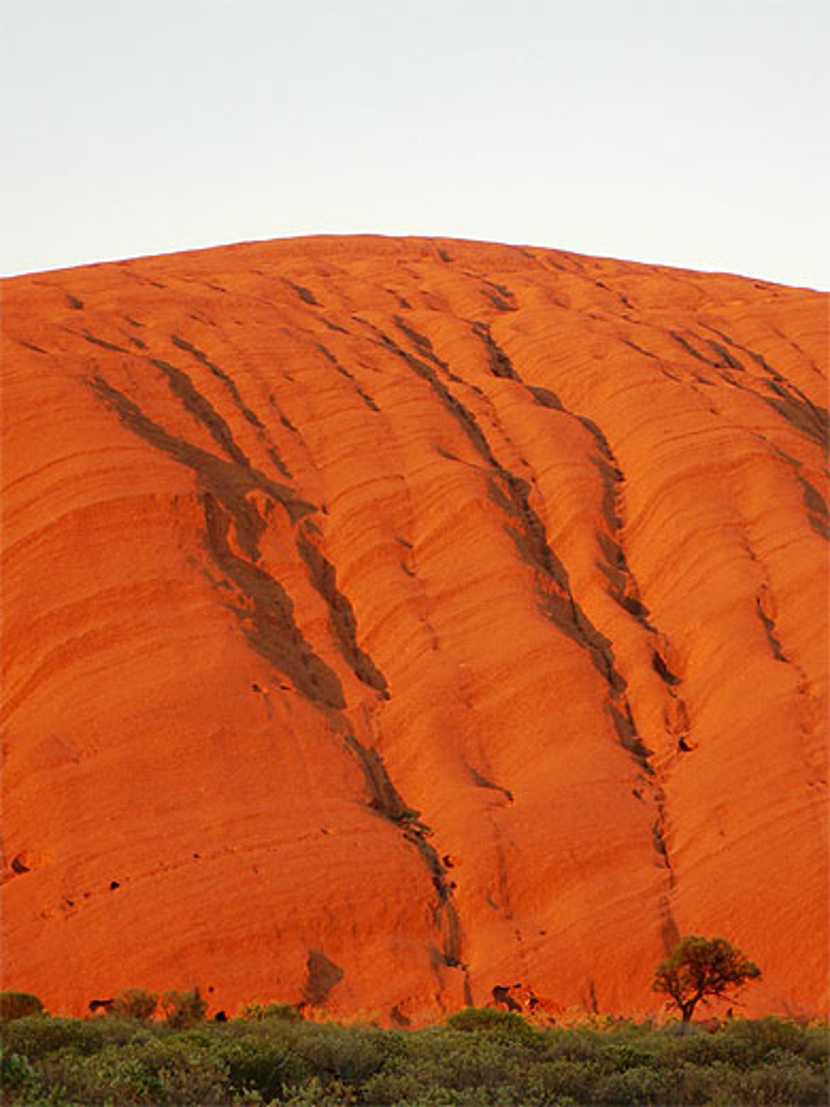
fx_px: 3964
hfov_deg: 12.0
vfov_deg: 15.9
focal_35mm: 124
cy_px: 554
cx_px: 415
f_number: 3.2
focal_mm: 20.7
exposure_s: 1/40
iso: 80
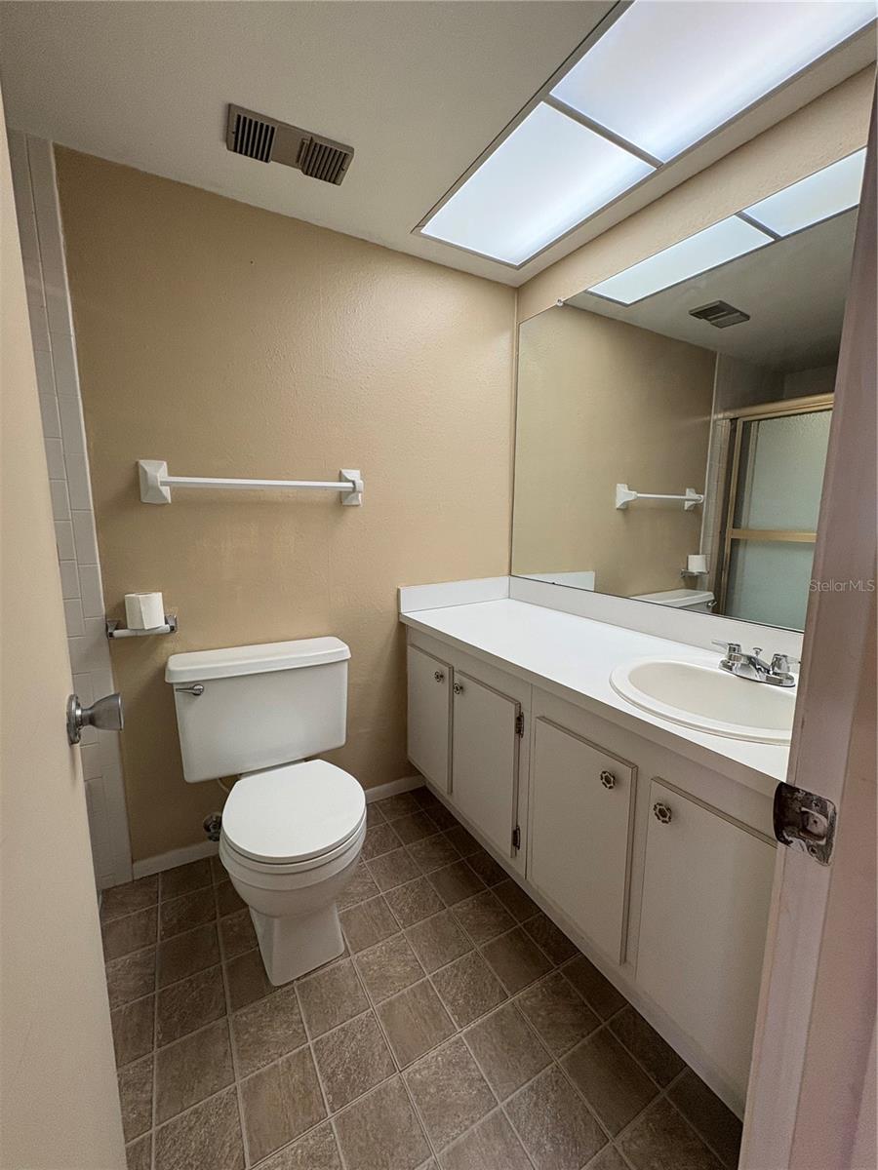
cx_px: 439
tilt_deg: -8.5
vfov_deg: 102.1
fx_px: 473
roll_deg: -1.1
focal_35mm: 14
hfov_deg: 85.7
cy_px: 585
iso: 200
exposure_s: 1/120
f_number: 2.2
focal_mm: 2.22
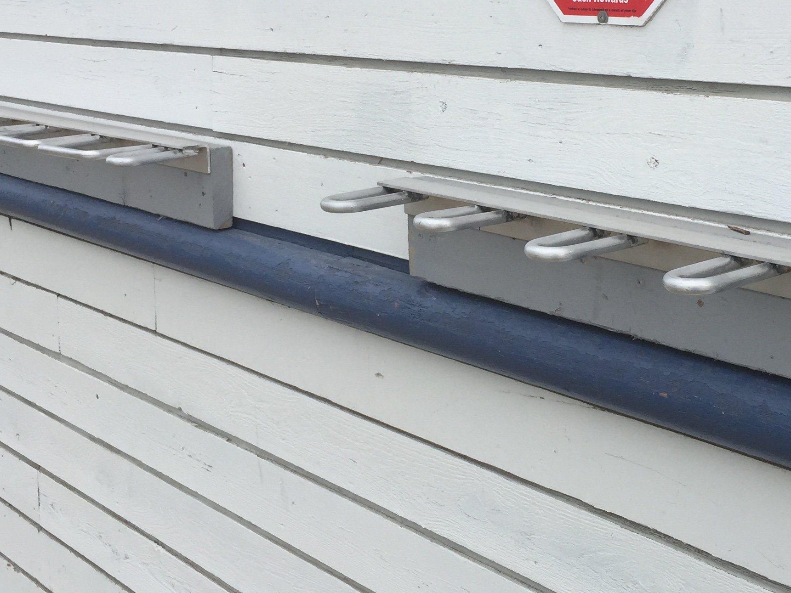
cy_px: 224
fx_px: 1257
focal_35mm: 55
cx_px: 494
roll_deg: -0.2
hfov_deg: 34.8
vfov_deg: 26.5
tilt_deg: -9.0
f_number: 2.2
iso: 32
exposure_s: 1/659
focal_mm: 4.15
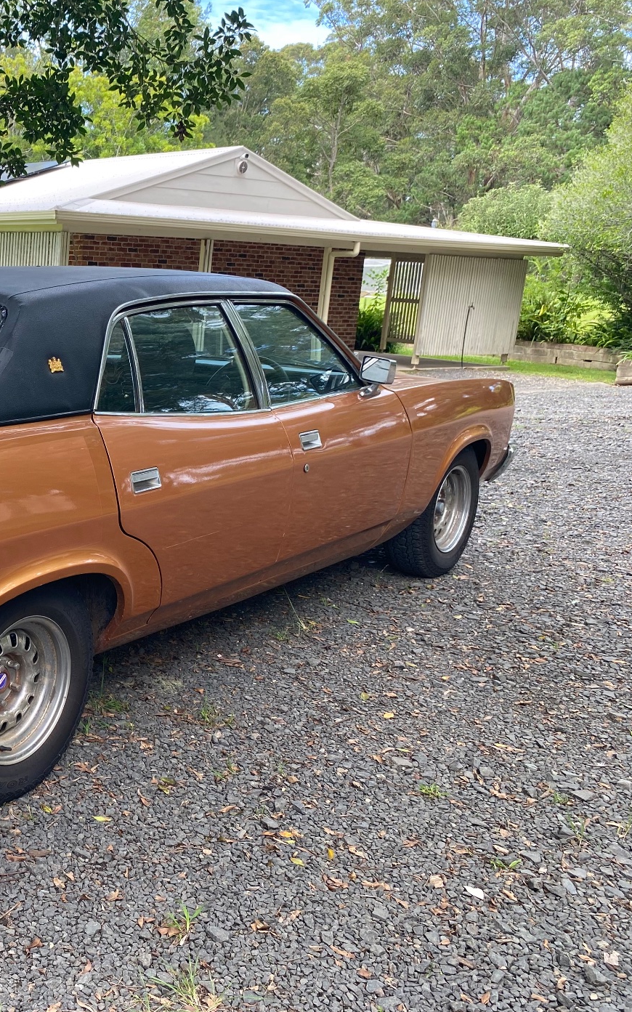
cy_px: 492
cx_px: -48
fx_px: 1048
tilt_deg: -11.6
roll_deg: -2.9
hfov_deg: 30.4
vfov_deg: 51.5
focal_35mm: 38
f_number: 1.8
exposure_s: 1/206
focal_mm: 4.25
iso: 32
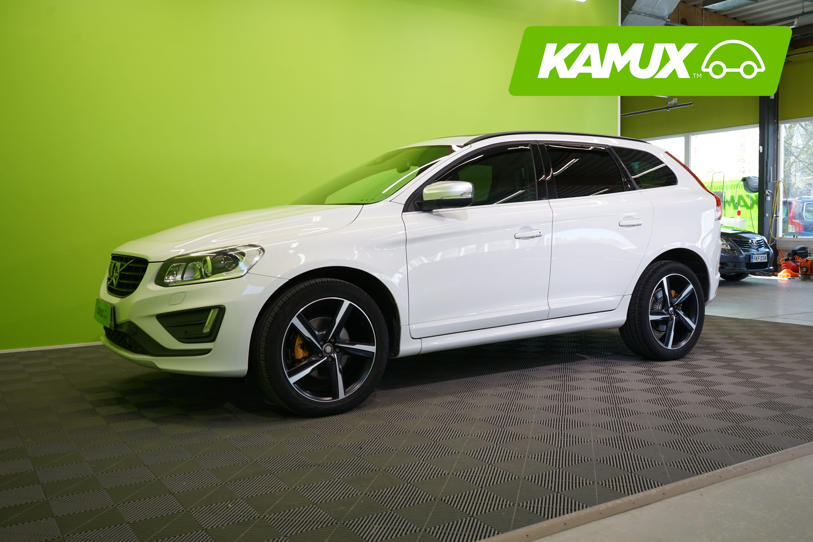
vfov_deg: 41.1
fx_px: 723
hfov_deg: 58.7
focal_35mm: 32
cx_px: 406
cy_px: 271
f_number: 5.6
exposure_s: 1/50
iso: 400
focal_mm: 32
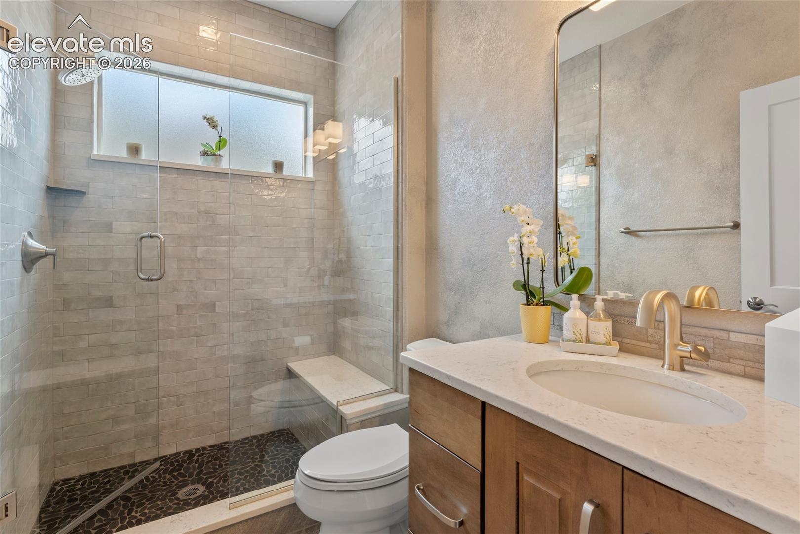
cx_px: 400
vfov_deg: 69.7
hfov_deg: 92.4
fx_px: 383
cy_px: 267
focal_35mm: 17
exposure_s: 1/10
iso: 160
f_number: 8
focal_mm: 11.5
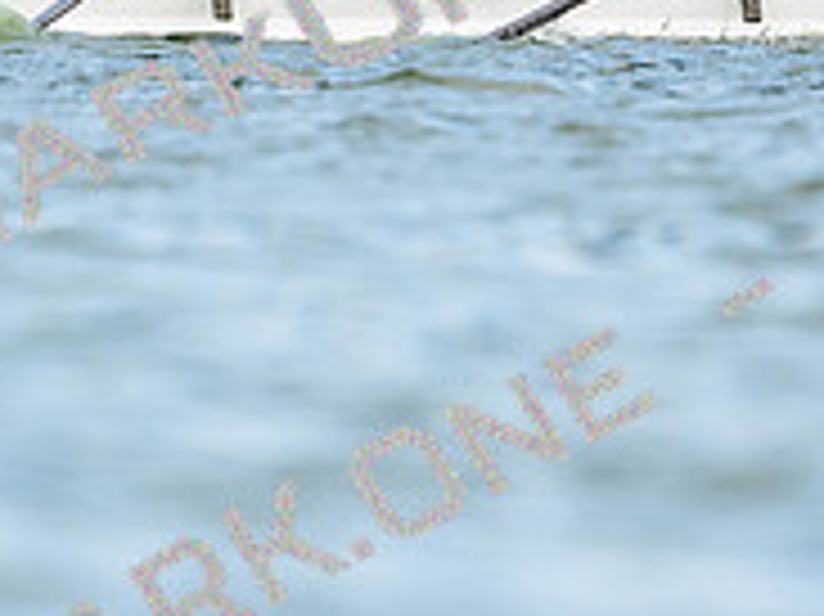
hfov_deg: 1.2
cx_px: 482
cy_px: -155
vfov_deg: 0.9
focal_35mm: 1669
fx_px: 39703
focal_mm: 547
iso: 640
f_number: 6.3
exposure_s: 1/2000
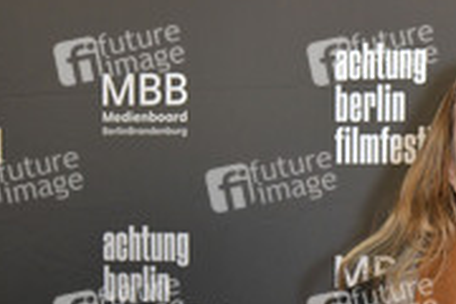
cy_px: 246
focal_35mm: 95
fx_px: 1203
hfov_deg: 20.0
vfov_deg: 14.3
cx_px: 559
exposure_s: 1/250
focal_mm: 38
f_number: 5
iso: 2000
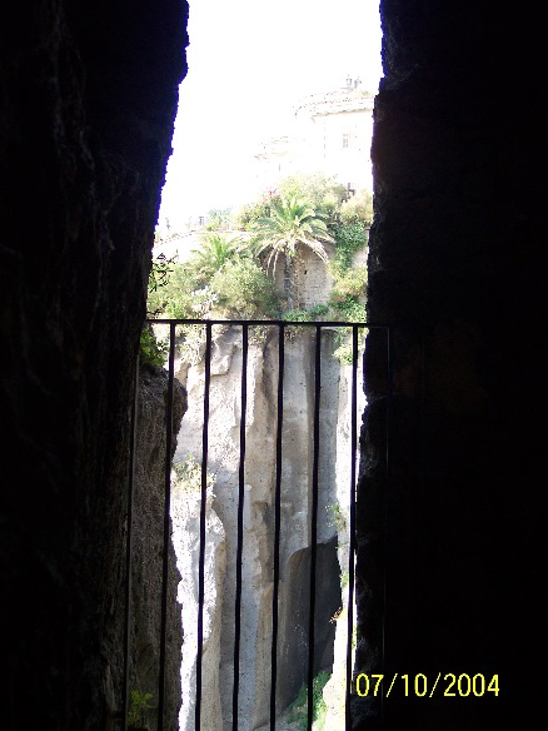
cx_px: 278
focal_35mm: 39
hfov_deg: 36.8
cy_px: 359
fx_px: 823
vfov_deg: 47.9
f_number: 2.8
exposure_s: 1/180
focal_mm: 8
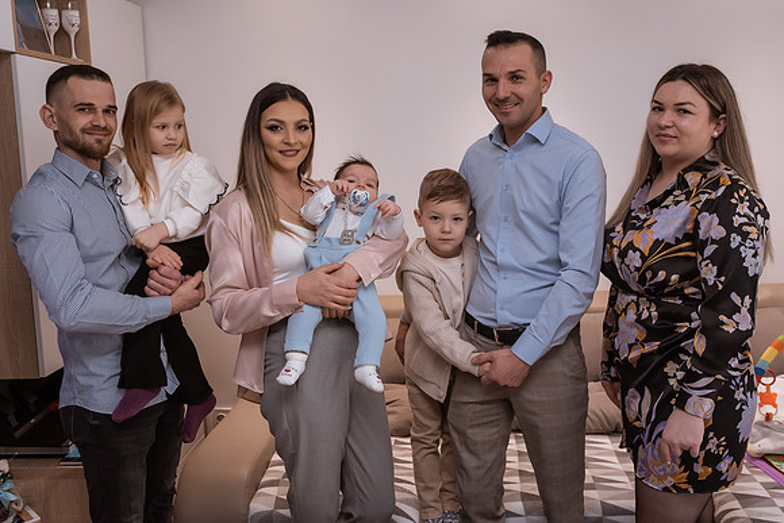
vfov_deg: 34.4
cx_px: 392
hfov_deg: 49.8
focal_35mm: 39
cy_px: 233
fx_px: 845
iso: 1000
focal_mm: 35
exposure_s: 1/160
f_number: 4
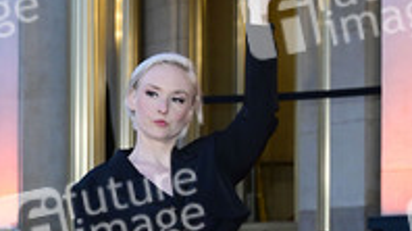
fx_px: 1201
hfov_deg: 19.4
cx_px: 158
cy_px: 323
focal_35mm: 110
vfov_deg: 10.7
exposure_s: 1/200
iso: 4000
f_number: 4.5
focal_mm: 52
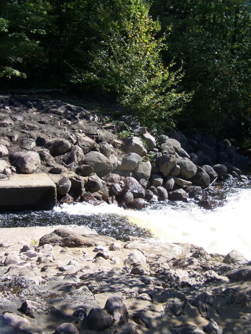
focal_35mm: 38
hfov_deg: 37.7
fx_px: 367
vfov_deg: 49.0
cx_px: 126
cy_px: 167
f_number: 2.8
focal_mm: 6.3
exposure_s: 1/640
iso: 80
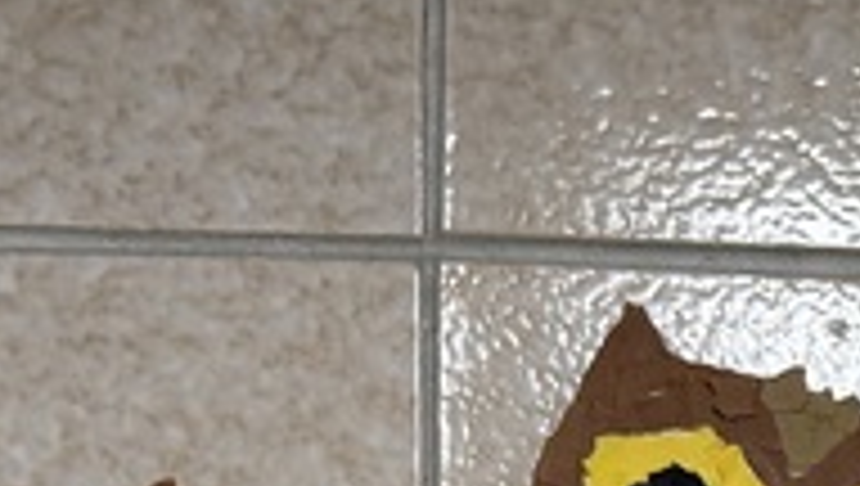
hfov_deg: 14.4
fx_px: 3197
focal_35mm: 140
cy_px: 1310
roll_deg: -0.7
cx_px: 1256
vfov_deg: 7.8
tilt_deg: +2.6
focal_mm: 6.76
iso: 160
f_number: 1.78
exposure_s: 1/100
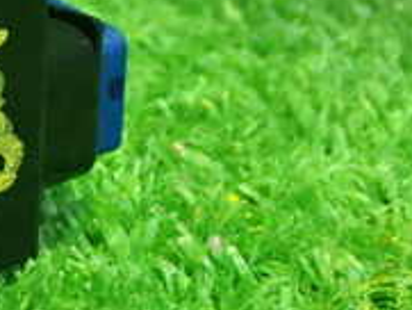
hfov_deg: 12.2
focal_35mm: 156
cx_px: -171
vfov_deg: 9.5
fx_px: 1858
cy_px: 75
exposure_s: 1/15
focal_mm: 8.4
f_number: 3.1
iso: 800
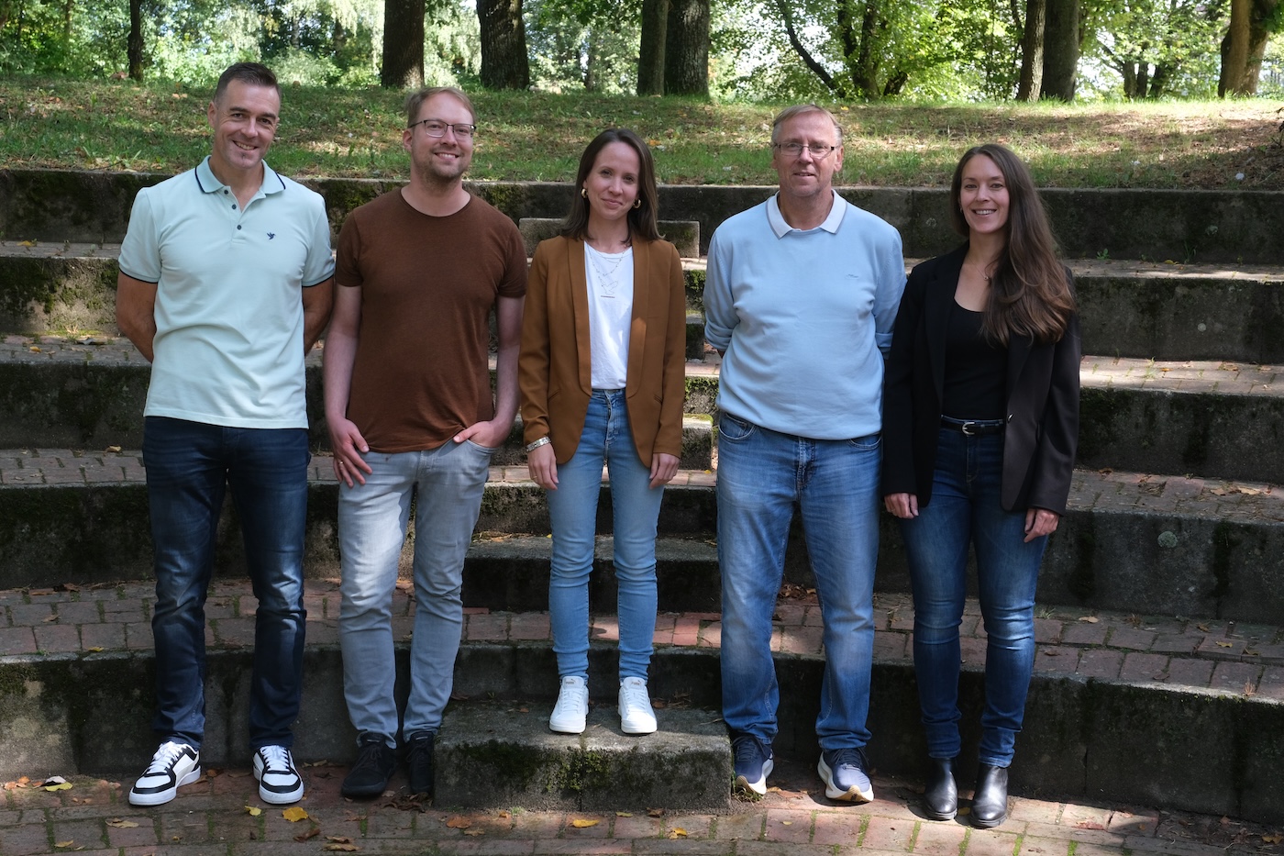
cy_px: 428
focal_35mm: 50
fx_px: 1783
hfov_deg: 39.6
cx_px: 642
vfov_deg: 27.0
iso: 800
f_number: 8
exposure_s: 1/125
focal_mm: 33.2
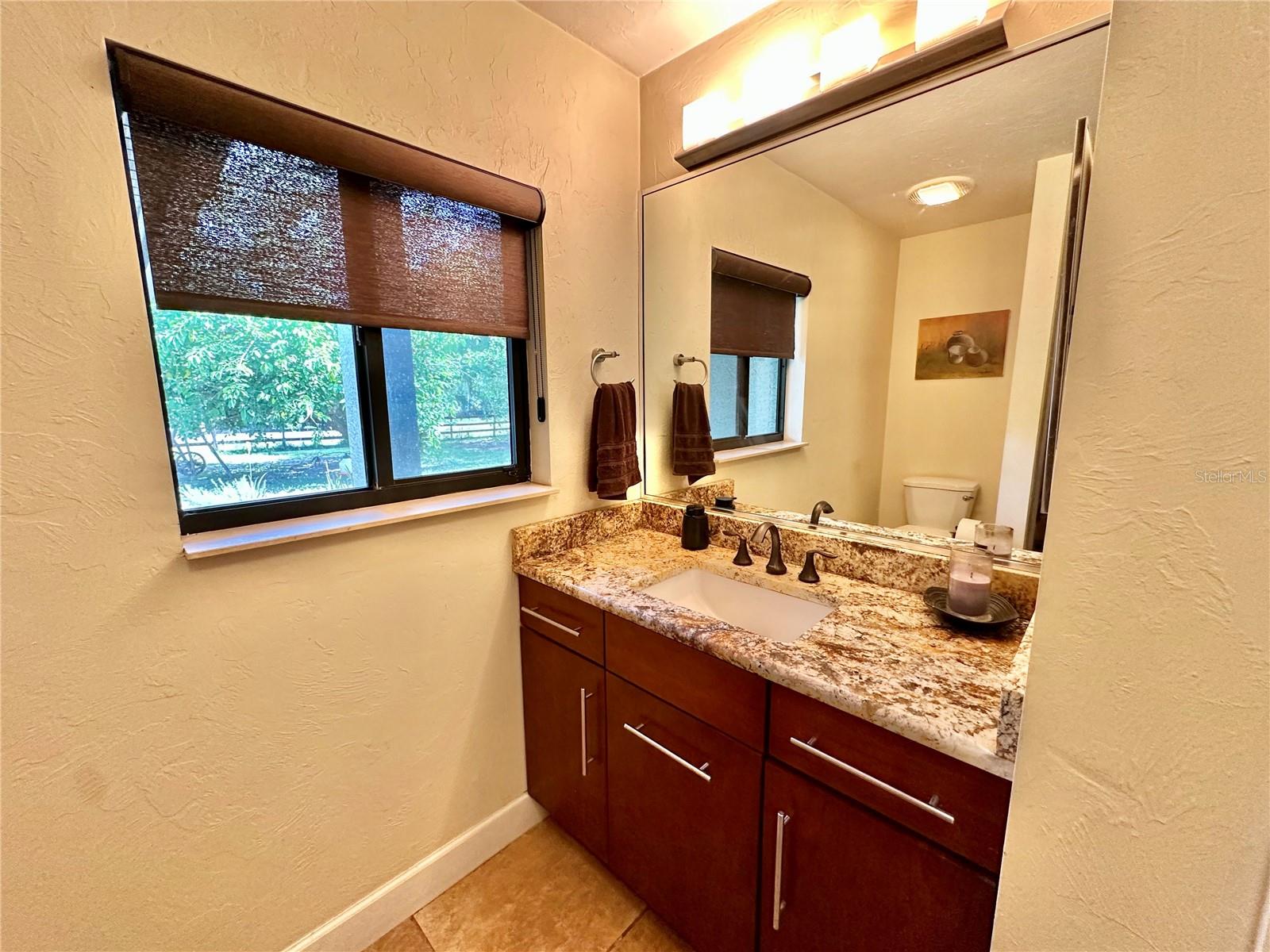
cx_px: 635
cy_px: 476
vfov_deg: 85.7
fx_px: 514
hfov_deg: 102.1
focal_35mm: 14
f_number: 2.2
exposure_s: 1/120
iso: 250
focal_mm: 2.22
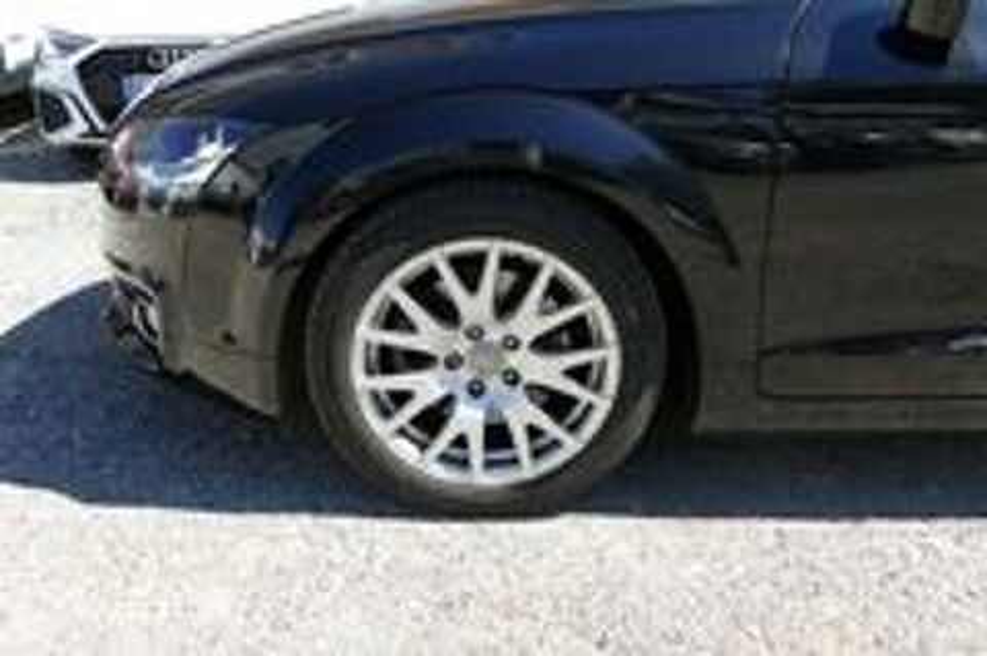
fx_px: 904
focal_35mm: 33
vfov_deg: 39.9
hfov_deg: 57.3
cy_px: 328
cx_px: 494
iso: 125
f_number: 3
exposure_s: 1/800
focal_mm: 12.12
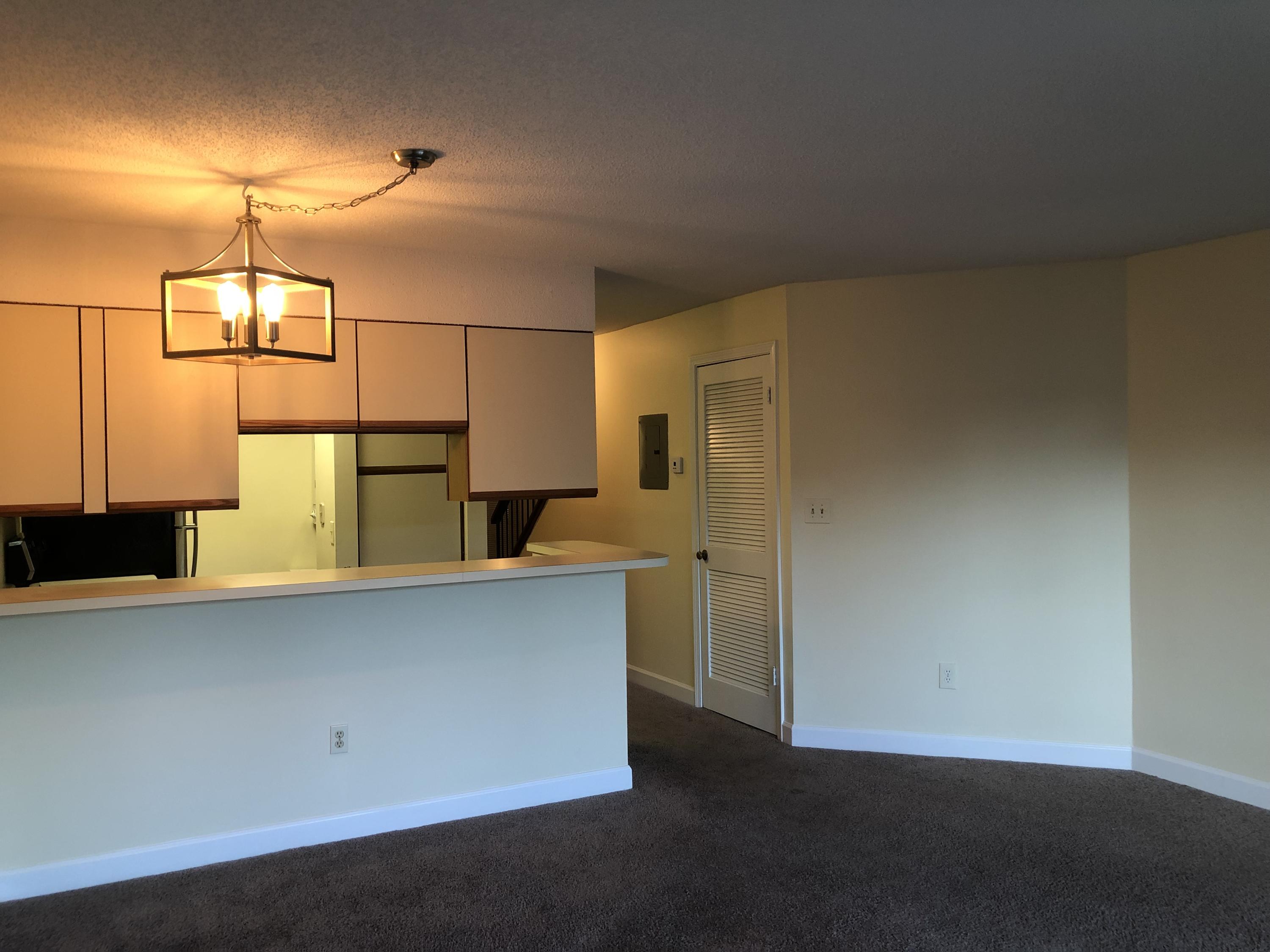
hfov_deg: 63.4
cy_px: 476
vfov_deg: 49.7
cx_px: 635
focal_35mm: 28
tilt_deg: -1.9
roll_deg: +0.3
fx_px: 1027
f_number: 1.8
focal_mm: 3.99
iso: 40
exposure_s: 1/17
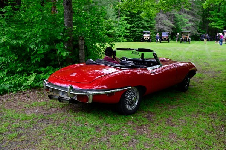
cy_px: 75
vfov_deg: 41.6
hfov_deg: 59.5
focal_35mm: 32
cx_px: 113
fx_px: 198
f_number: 6.3
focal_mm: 31.5
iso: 1800
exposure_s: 1/1250
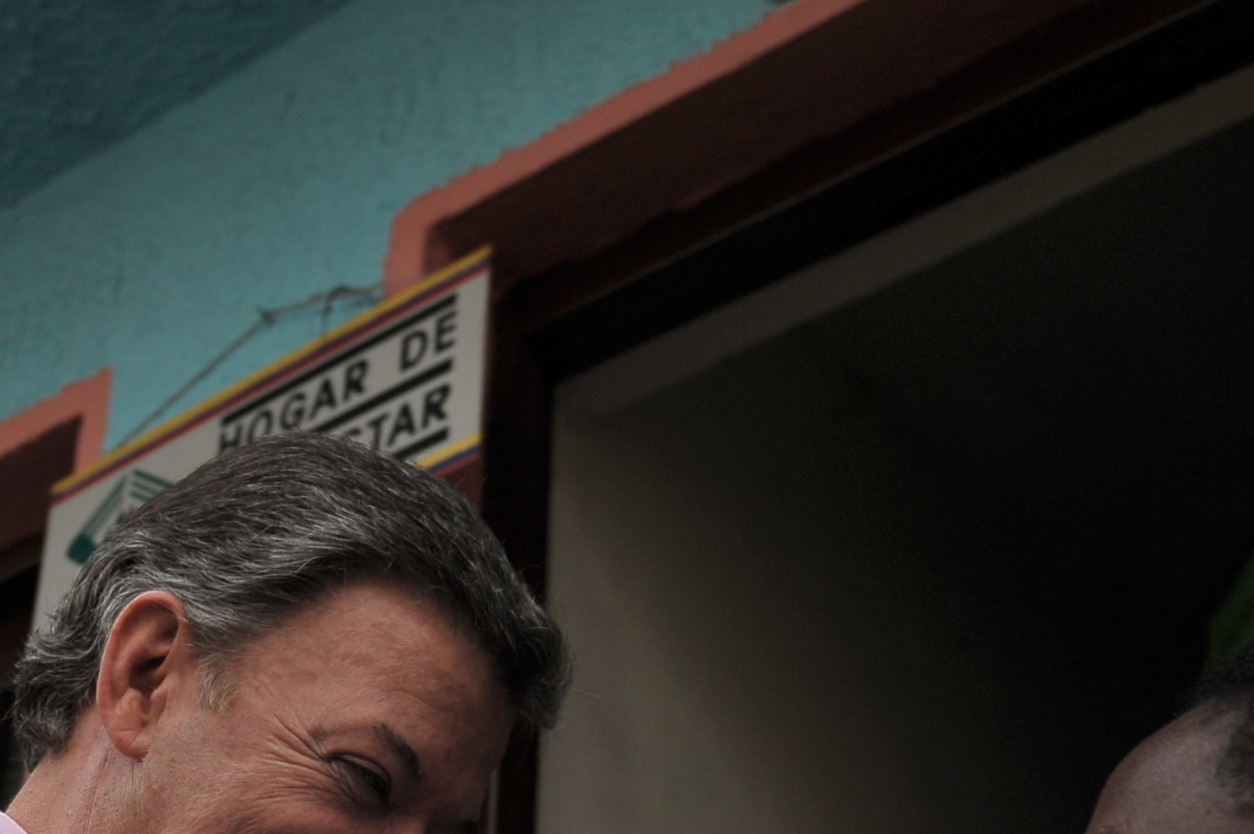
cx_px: -120
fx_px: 2611
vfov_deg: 17.6
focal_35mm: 75
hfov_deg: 25.1
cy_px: 900
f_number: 2.8
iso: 200
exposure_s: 1/4000
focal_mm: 24
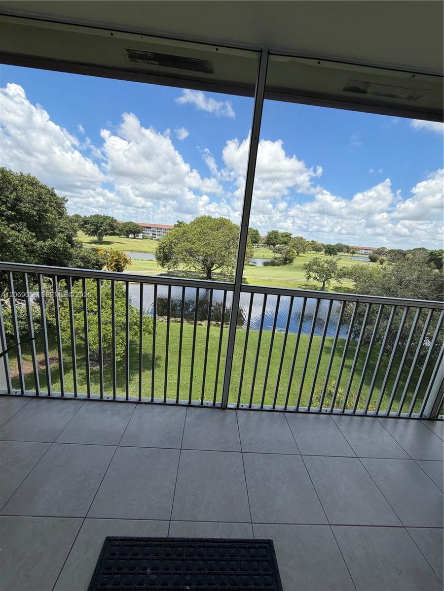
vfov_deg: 102.1
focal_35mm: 14
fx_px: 239
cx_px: 222
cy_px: 296
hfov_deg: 85.7
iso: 40
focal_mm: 2.22
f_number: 2.2
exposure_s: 1/672
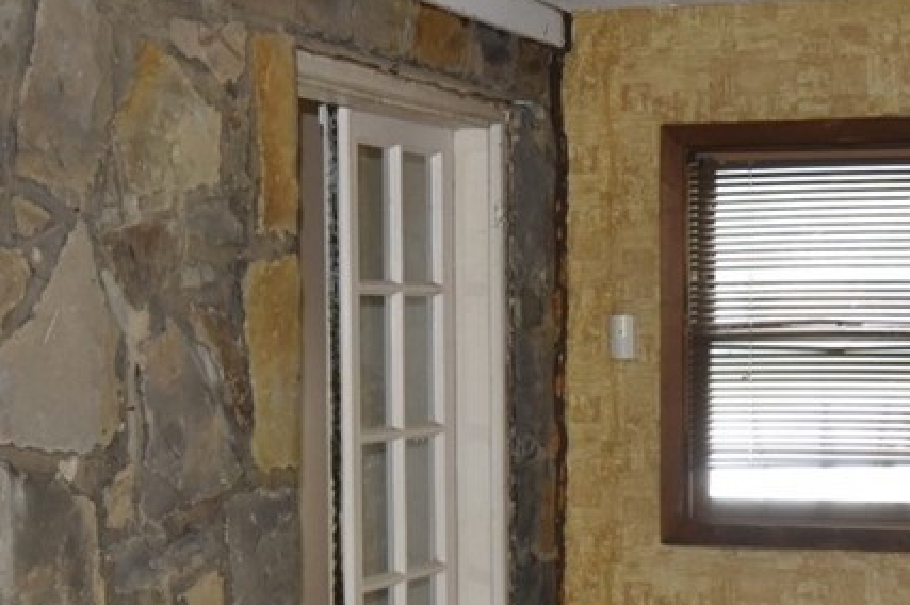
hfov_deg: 24.1
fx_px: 2122
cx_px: 624
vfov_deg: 16.1
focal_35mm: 84
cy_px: 471
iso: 1250
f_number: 4.5
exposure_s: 1/60
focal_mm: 22
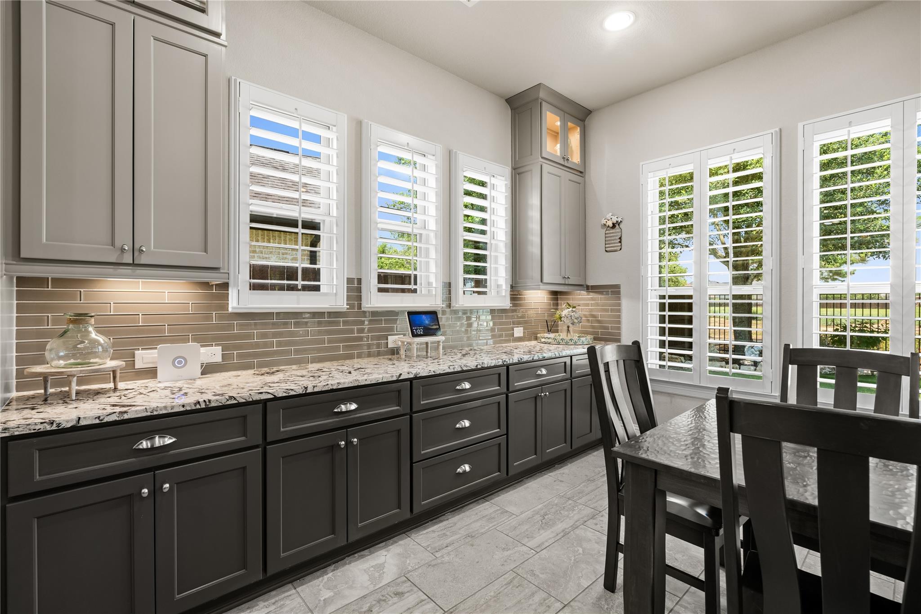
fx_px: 409
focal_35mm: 16
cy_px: 307
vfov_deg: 73.7
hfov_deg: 96.7
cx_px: 460
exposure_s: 1/2.5
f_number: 9
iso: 200
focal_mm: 16
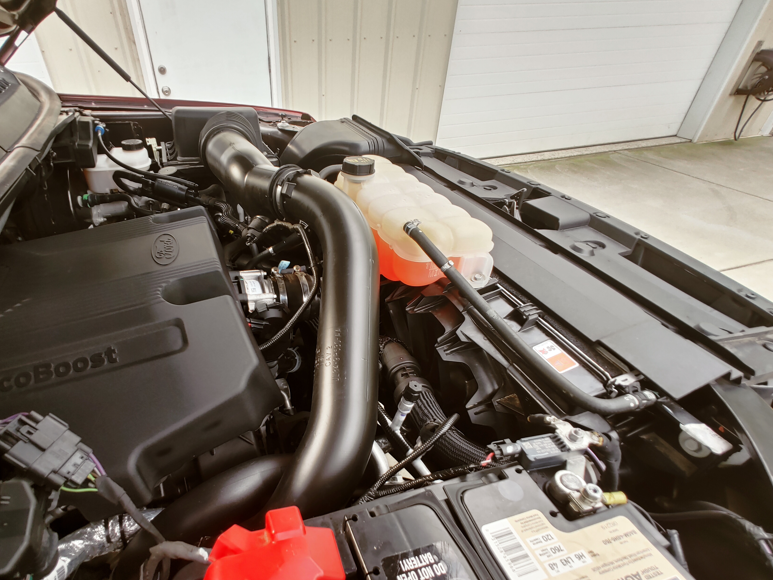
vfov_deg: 68.2
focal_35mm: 19
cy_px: 341
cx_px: 296
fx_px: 424
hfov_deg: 83.2
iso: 50
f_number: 1.9
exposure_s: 1/60
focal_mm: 1.78
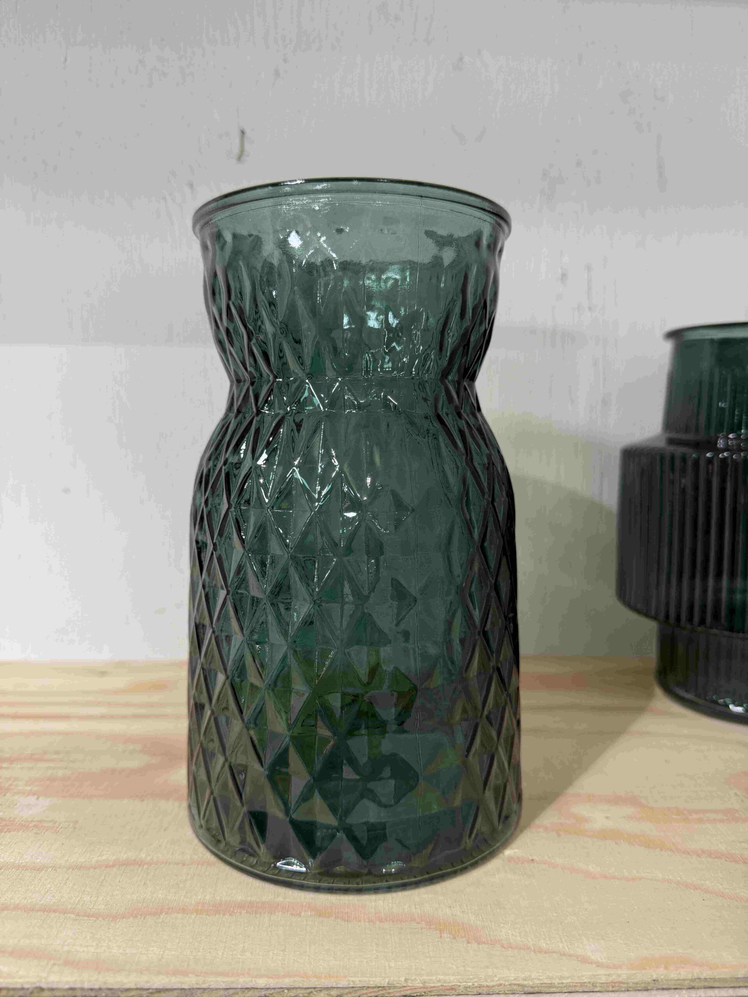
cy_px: 498
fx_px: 691
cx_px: 374
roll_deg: -0.3
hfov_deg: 56.8
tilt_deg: -6.2
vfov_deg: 71.6
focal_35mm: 24
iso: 125
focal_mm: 6.76
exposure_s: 1/50
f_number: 1.78
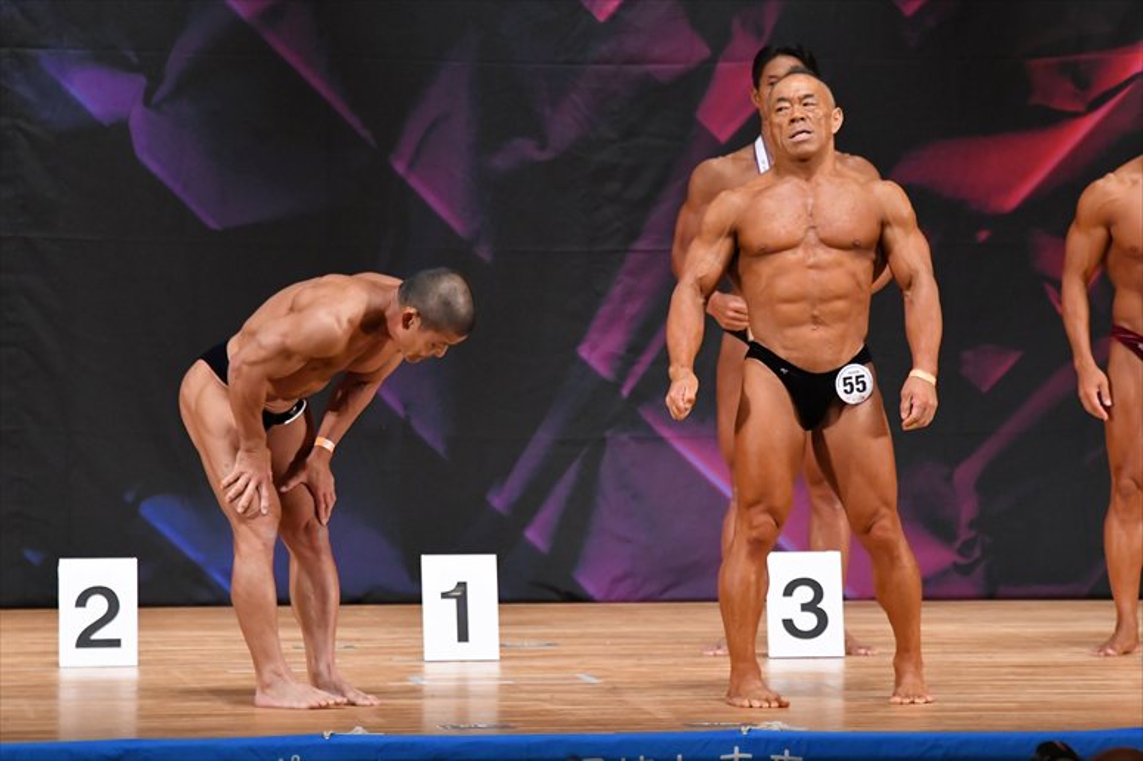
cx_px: 572
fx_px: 8568
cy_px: 380
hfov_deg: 7.6
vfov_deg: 5.1
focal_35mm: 270
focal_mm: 180
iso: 5000
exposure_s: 1/400
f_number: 5.6
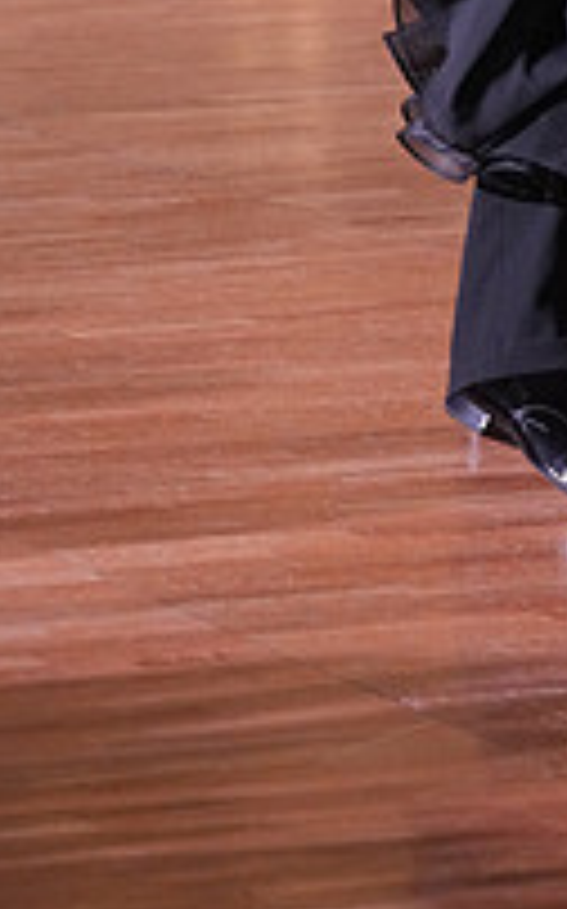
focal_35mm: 354
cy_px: -364
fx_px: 8765
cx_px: 709
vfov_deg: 5.9
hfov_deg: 3.7
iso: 4000
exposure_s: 1/200
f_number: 5
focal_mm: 121
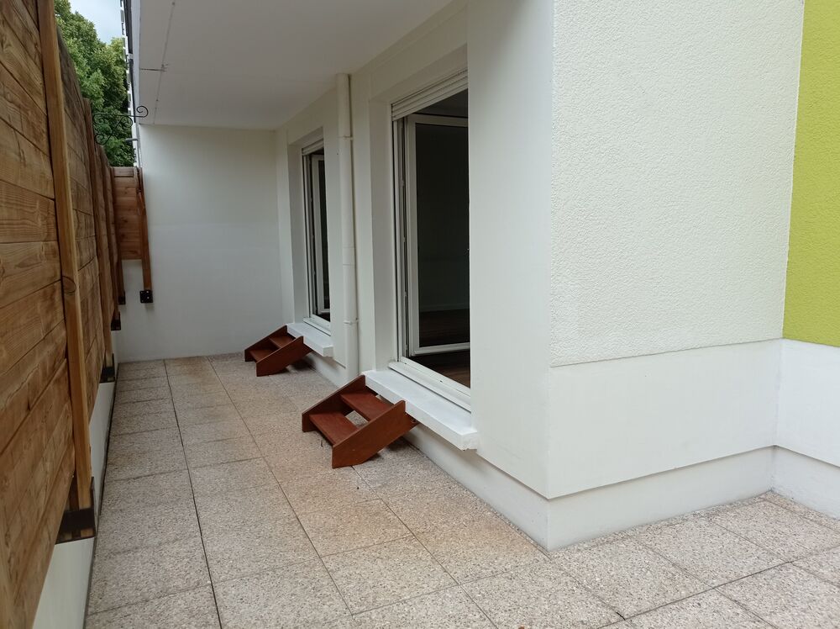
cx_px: 420
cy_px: 314
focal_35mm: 28
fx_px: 679
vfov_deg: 49.7
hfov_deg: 63.5
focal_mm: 4.7
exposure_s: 1/931
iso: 101
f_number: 1.79
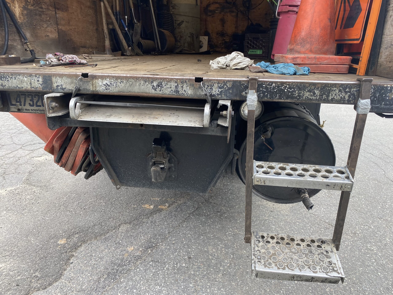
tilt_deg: -14.6
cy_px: 148
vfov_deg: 53.1
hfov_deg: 67.3
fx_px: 295
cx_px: 196
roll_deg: -0.4
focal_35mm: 26
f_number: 1.8
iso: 32
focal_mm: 4.25
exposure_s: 1/252
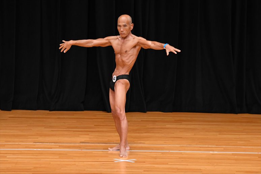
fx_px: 2065
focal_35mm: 285
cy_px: 87
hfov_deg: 7.2
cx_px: 130
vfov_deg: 4.8
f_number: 5.6
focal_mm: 190
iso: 3200
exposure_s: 1/400
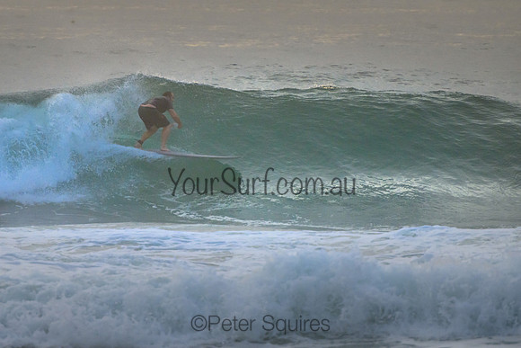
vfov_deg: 2.5
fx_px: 7958
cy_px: 147
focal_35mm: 550
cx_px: 219
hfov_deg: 3.7
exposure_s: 1/2000
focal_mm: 400
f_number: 5.6
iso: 1600
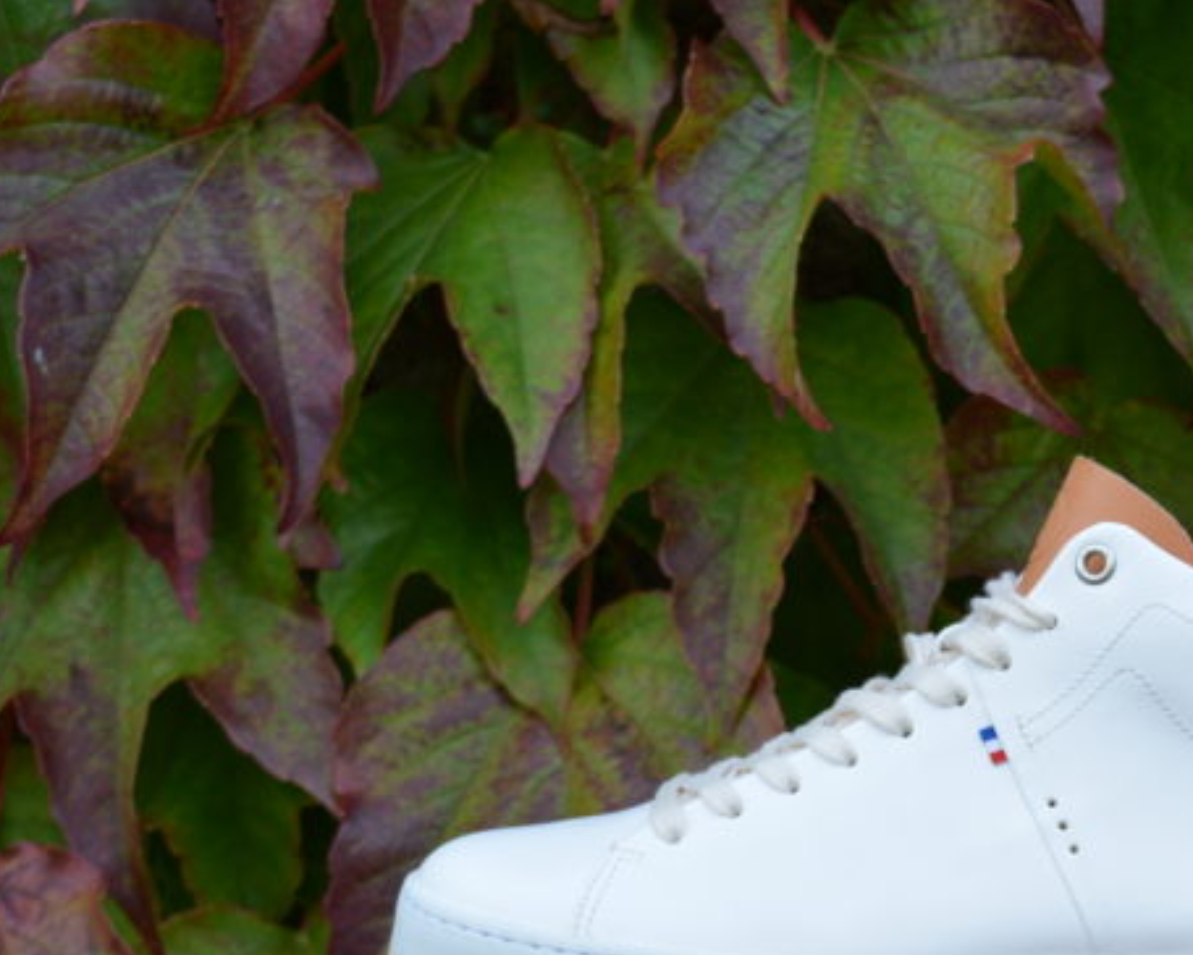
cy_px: 727
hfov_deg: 19.9
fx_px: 3354
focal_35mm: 95
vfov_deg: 16.1
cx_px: 970
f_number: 7.1
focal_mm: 30
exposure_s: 1/200
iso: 200
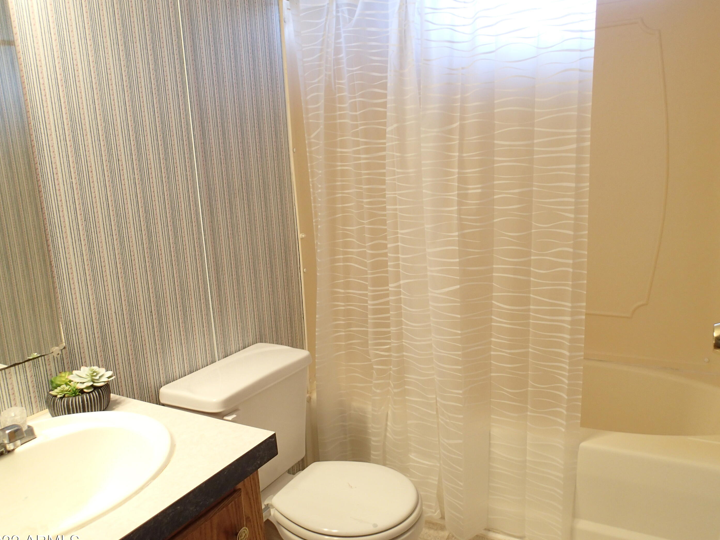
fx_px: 562
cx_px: 371
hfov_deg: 65.3
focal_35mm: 27
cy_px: 277
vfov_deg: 51.3
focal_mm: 4.5
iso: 200
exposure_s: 1/40
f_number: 2
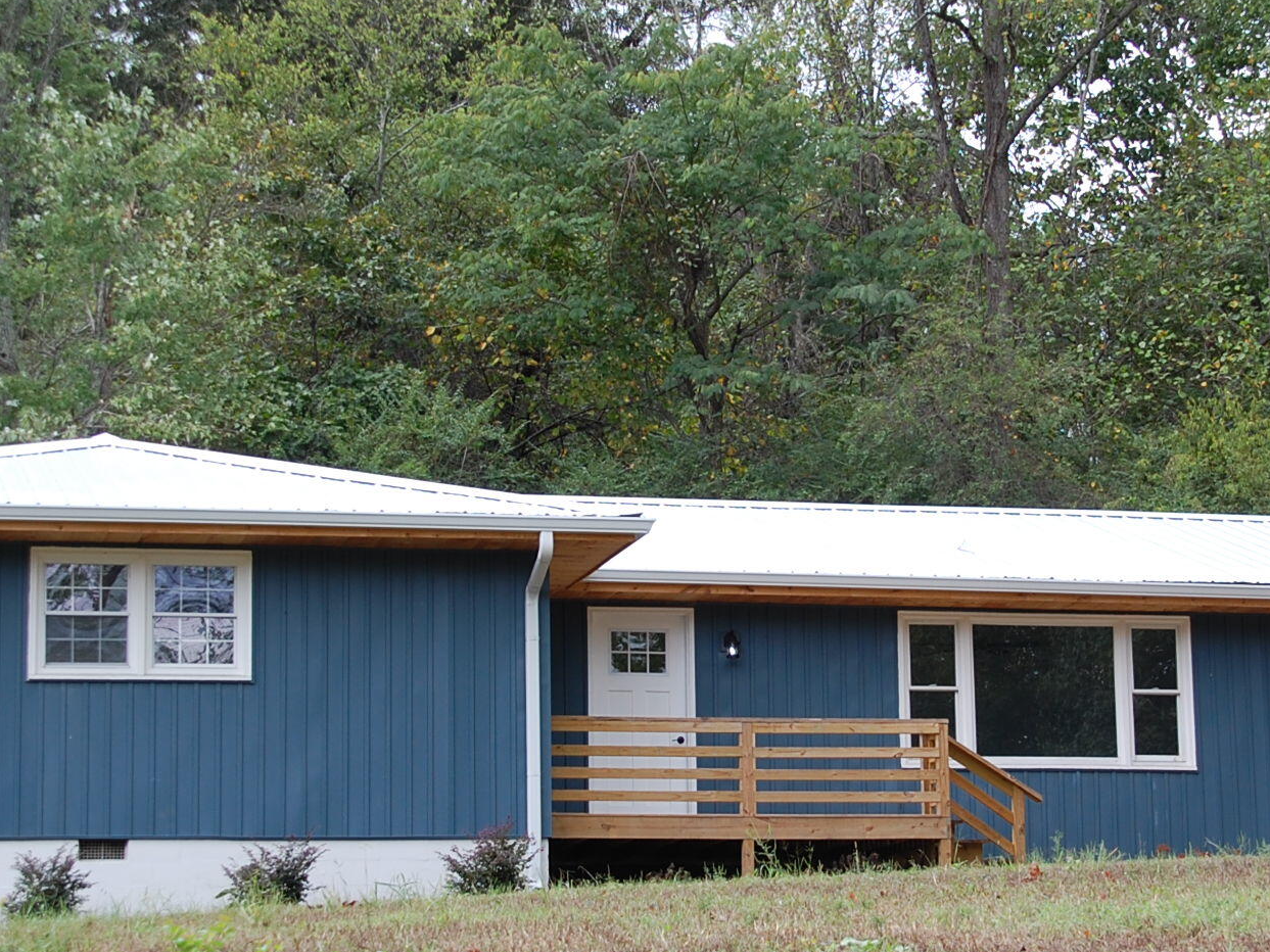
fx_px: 4219
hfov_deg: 17.1
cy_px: 473
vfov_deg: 12.9
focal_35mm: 115
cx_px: 791
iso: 200
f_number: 7.1
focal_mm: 44
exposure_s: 1/200
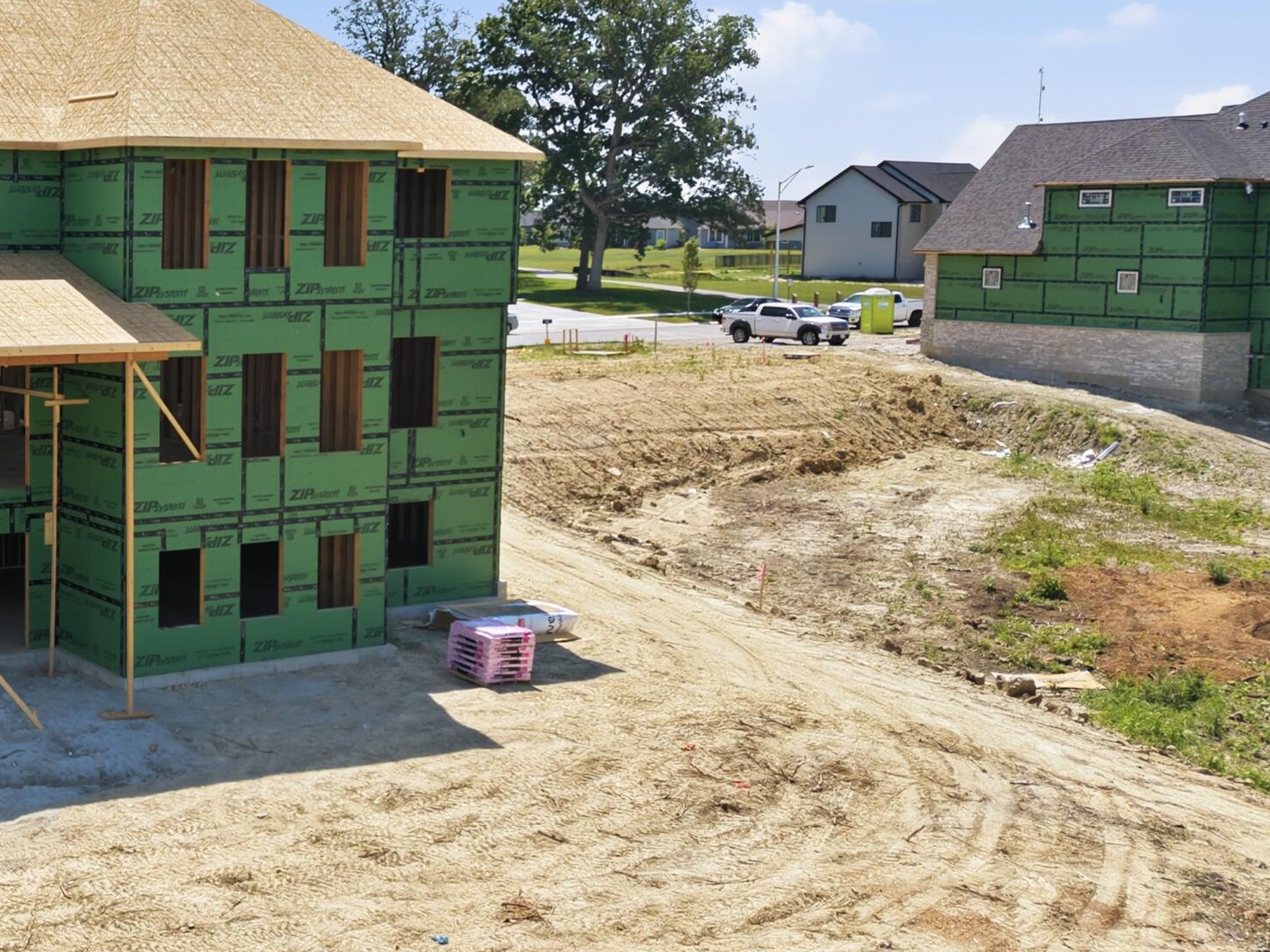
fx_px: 1798
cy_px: 402
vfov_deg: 29.6
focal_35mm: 49
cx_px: 1
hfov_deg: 35.2
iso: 250
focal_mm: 8.7
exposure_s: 1/6400
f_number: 1.8
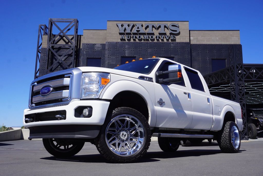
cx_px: 132
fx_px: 263
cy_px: 88
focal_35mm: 36
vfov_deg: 36.9
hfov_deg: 53.1
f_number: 11
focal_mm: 24
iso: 100
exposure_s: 1/160
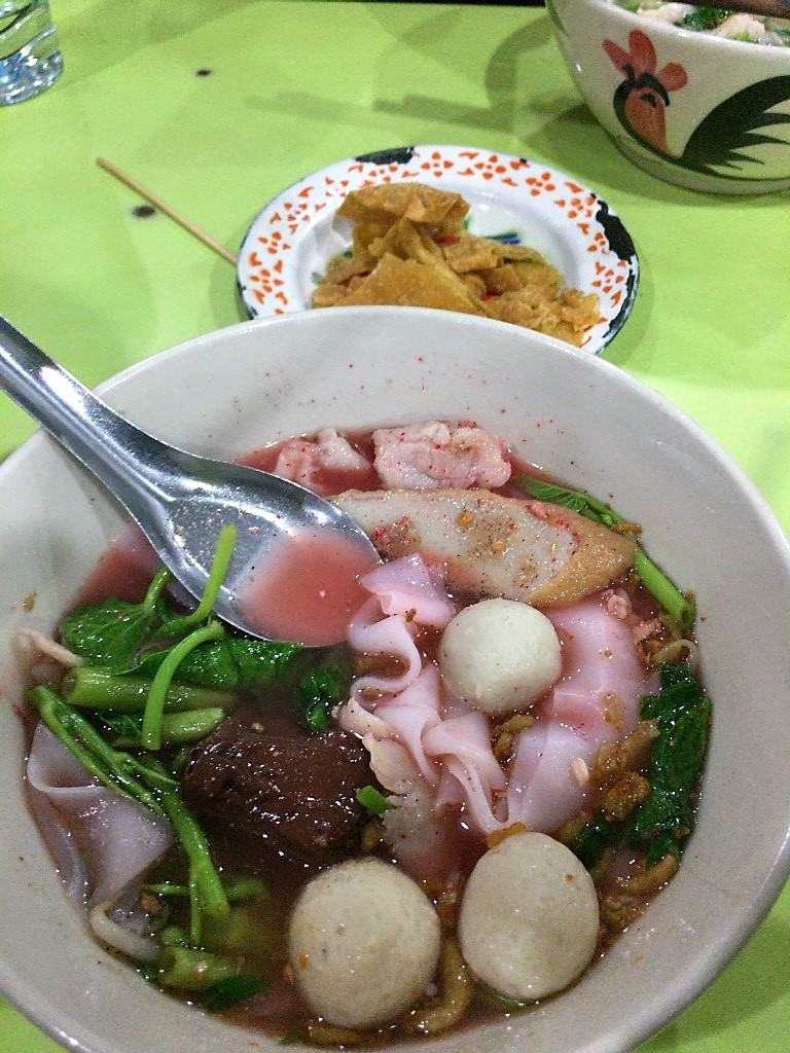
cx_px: 395
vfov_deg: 61.7
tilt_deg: -53.5
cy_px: 526
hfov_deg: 48.2
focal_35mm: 29
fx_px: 882
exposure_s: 1/30
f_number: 2.2
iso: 250
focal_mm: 4.15
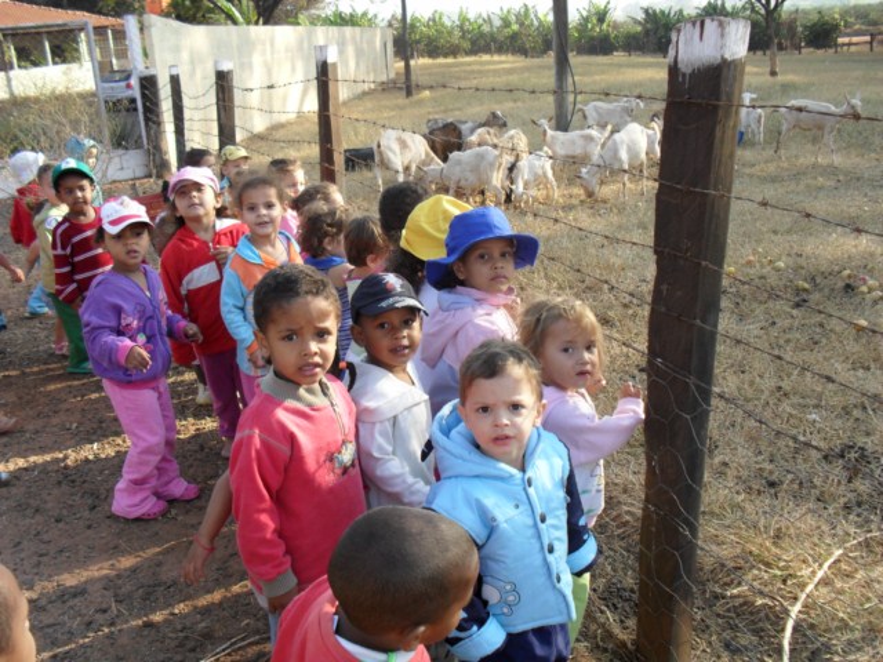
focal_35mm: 35
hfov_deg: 52.6
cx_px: 442
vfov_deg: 40.7
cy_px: 331
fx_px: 893
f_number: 3.2
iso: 100
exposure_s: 1/180
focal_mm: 6.3
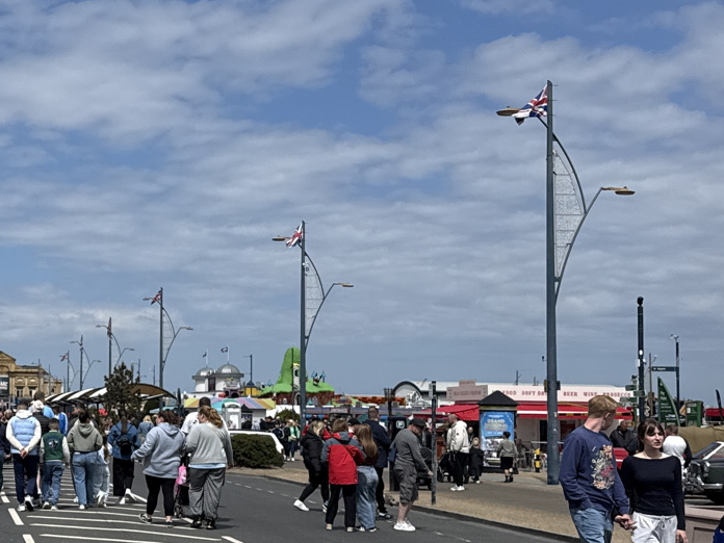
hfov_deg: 25.9
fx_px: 1443
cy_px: 320
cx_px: -85
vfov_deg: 21.3
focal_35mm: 69
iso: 80
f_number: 1.78
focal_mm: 6.76
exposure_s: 1/8130
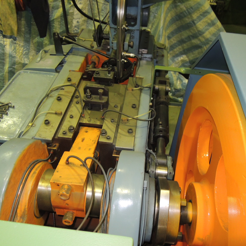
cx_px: 134
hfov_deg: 55.6
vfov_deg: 55.6
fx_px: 233
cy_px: 123
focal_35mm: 29
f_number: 2.8
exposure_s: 1/6
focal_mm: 4.3
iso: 400
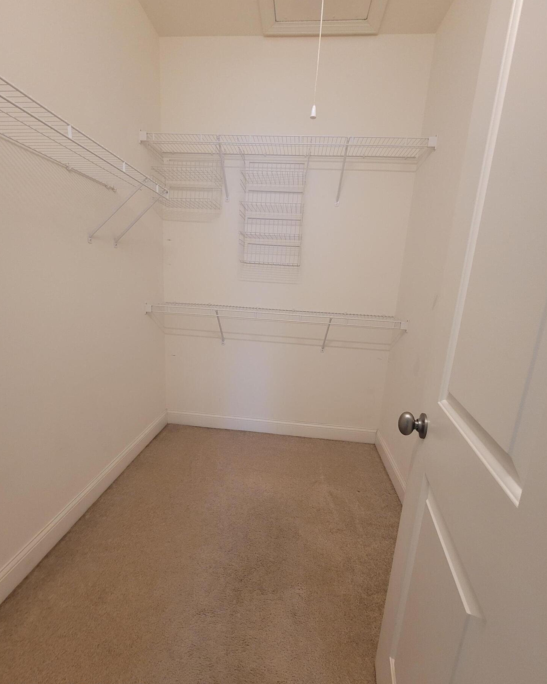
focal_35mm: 14
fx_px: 283
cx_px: 273
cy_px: 350
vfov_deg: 100.7
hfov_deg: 88.0
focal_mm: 2.2
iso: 320
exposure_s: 1/60
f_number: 2.2
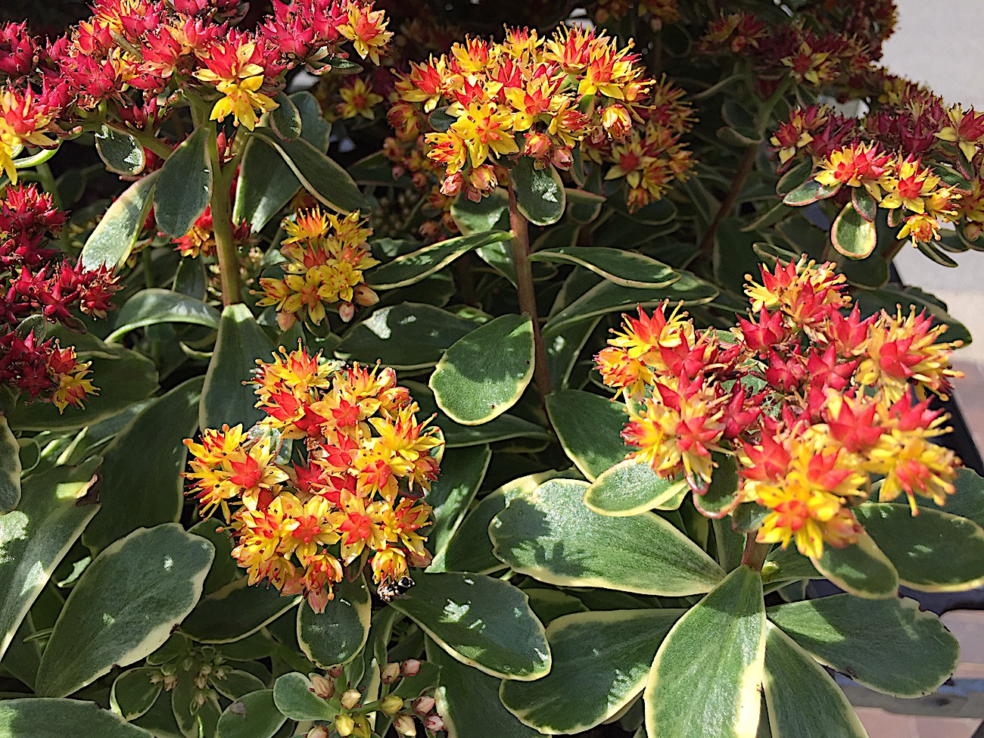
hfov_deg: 61.7
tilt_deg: -38.2
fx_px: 824
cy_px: 369
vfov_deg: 48.2
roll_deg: +1.5
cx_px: 492
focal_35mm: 29
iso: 32
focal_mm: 4.15
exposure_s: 1/1014
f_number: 2.2
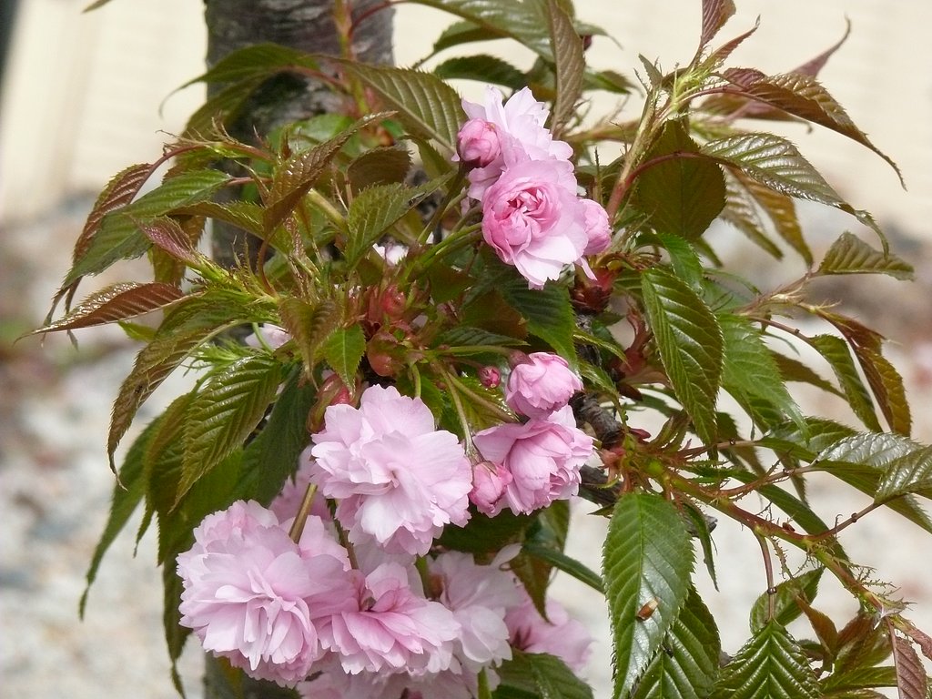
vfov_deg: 3.5
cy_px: 350
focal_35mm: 420
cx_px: 466
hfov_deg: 4.7
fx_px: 11308
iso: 400
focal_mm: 88.8
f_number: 8
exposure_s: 1/1000
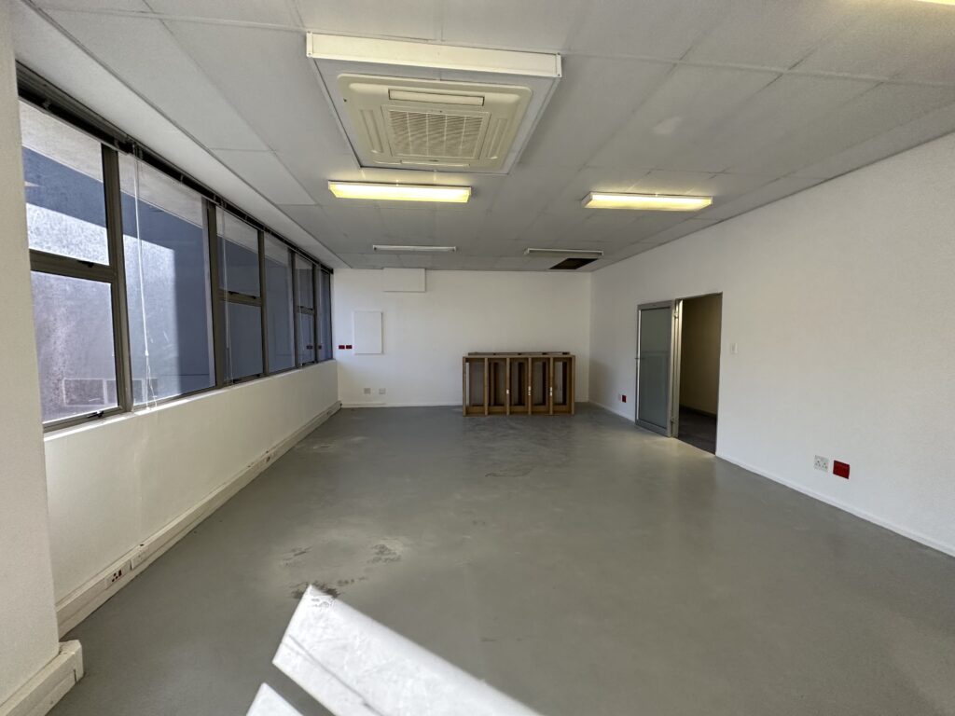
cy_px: 358
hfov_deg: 102.1
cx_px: 478
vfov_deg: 85.7
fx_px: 386
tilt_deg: -1.4
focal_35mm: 14
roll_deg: +1.0
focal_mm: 2.22
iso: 200
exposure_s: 1/100
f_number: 2.2
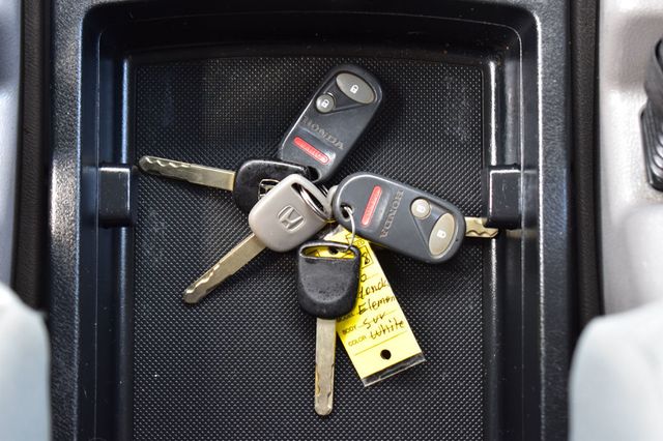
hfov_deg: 24.6
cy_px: 220
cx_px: 332
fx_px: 1519
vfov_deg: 16.5
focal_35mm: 82
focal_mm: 55
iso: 400
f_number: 6.3
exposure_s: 1/15
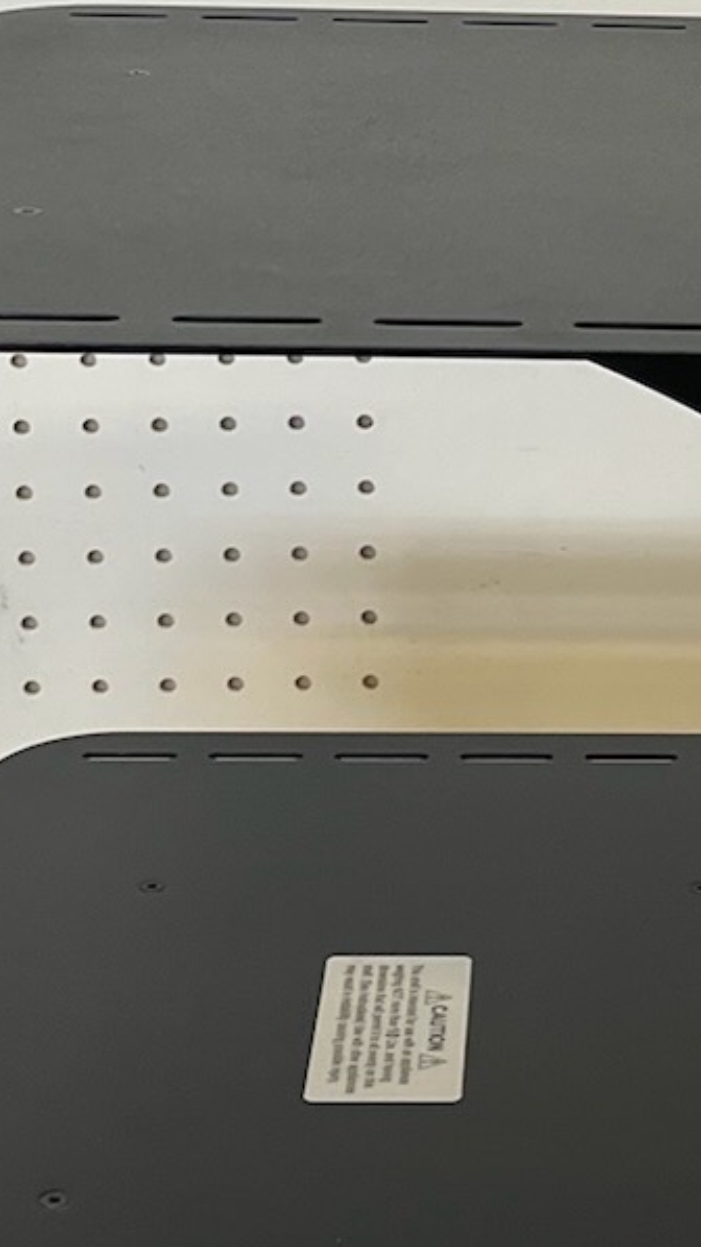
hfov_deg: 12.3
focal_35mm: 97
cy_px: 100
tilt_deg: -9.7
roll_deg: +0.1
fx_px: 3208
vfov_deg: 21.5
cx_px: 720
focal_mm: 5.1
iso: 125
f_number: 1.6
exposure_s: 1/100
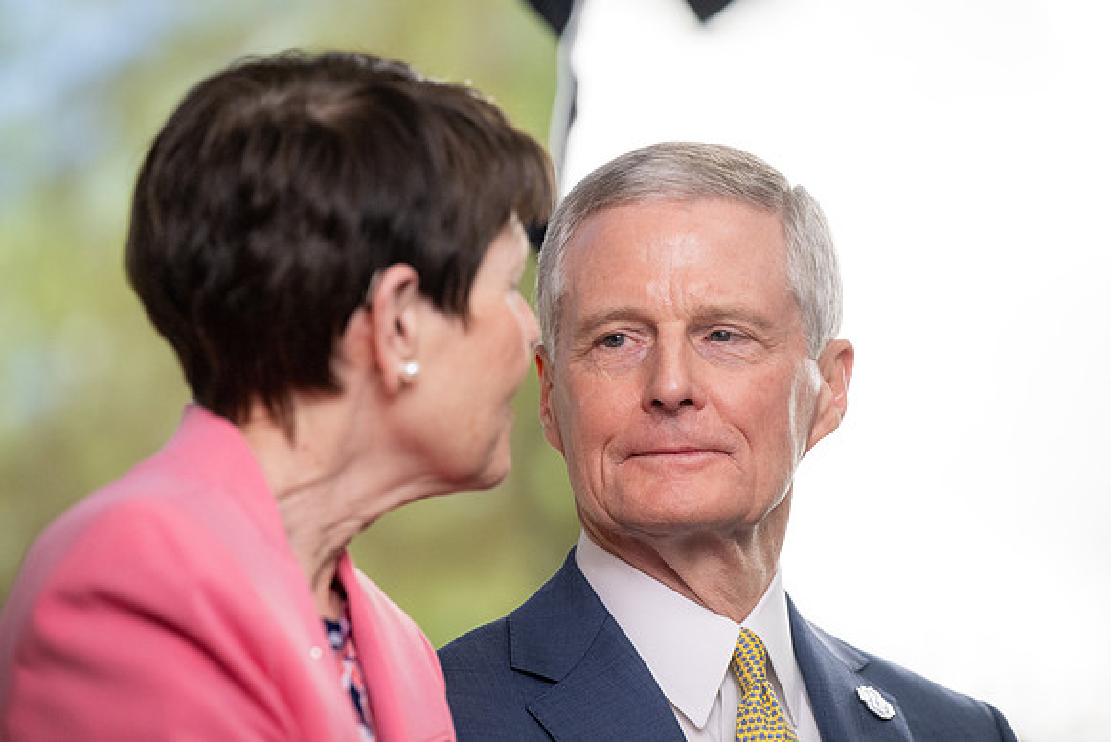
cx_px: 556
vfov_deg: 6.9
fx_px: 6173
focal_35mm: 200
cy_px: 371
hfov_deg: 10.3
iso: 2000
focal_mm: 200
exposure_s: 1/400
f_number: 4
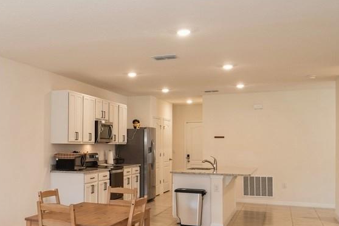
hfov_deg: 41.6
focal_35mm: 43
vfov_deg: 31.0
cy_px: 147
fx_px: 405
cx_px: 30
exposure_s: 1/4
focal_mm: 15
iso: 200
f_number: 8
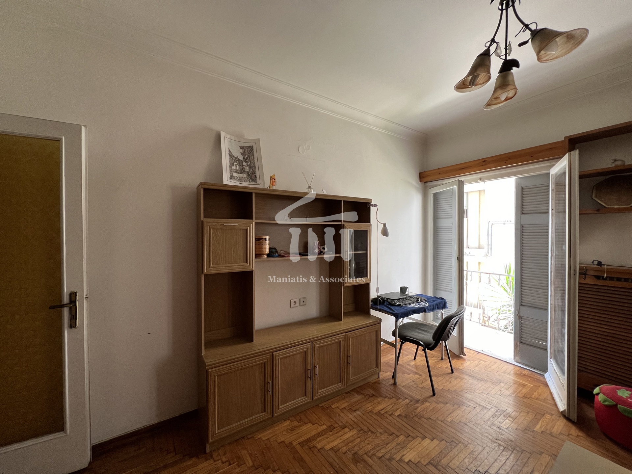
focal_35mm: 13
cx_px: 316
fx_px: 237
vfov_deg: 89.9
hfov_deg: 106.2
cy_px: 237
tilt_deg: -0.7
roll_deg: +0.4
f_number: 1.8
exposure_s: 1/99
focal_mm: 1.57
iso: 160
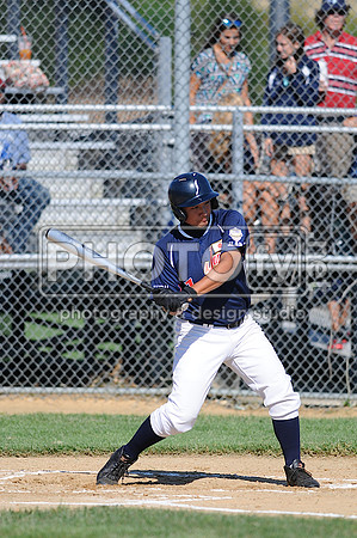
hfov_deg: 3.0
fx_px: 6709
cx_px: 178
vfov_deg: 4.6
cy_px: 269
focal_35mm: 450
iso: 200
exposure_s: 1/2000
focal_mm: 300
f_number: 4
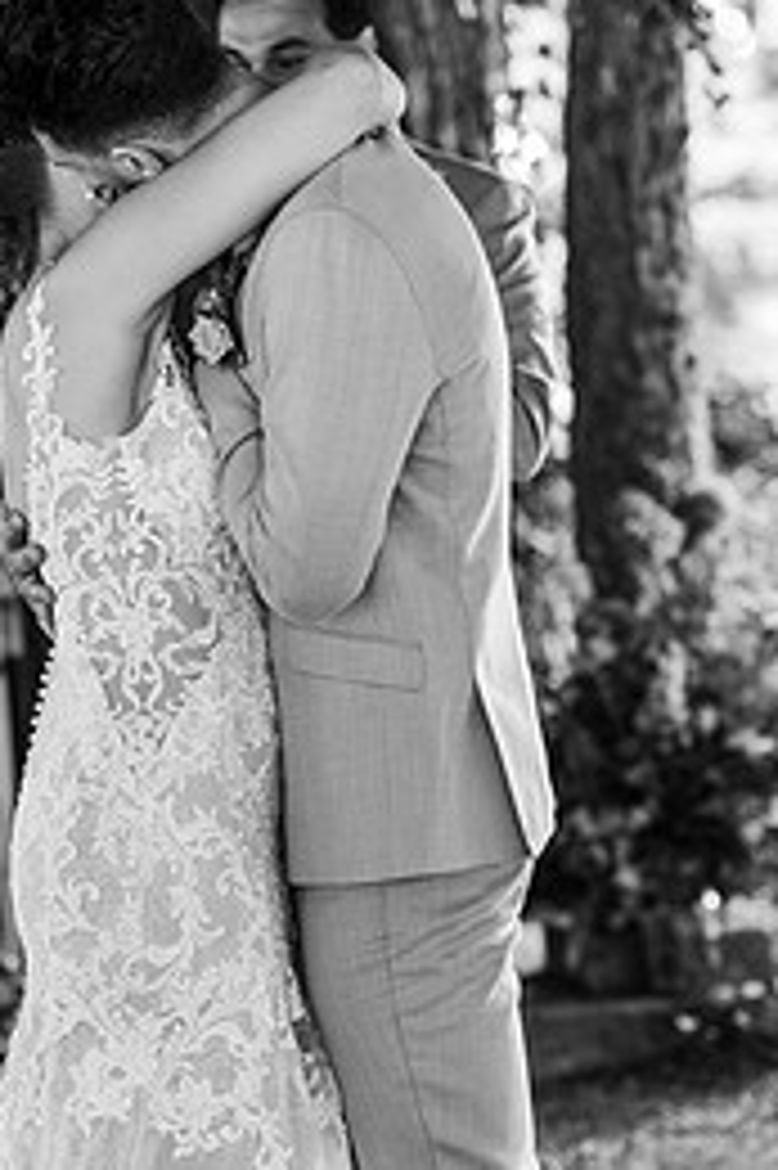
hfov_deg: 9.3
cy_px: 675
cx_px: 299
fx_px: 4771
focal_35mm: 147
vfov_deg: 14.0
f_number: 2.2
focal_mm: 85
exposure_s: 1/200
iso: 1250
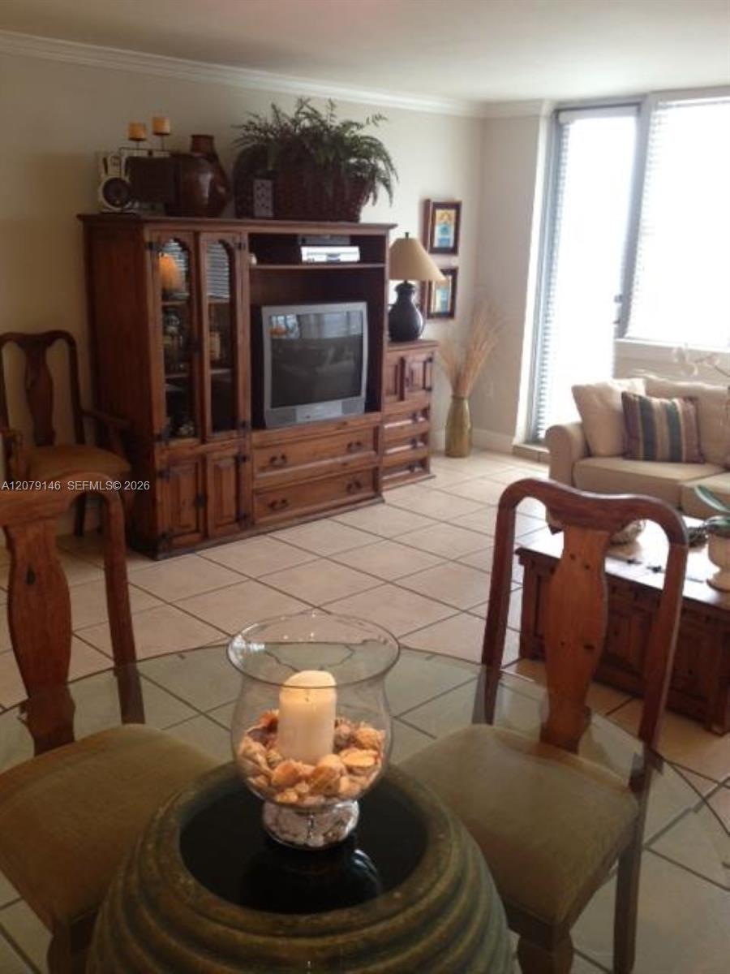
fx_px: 984
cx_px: 365
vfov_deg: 52.6
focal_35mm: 35
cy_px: 487
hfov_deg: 40.7
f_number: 2.4
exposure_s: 1/20
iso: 80
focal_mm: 4.28
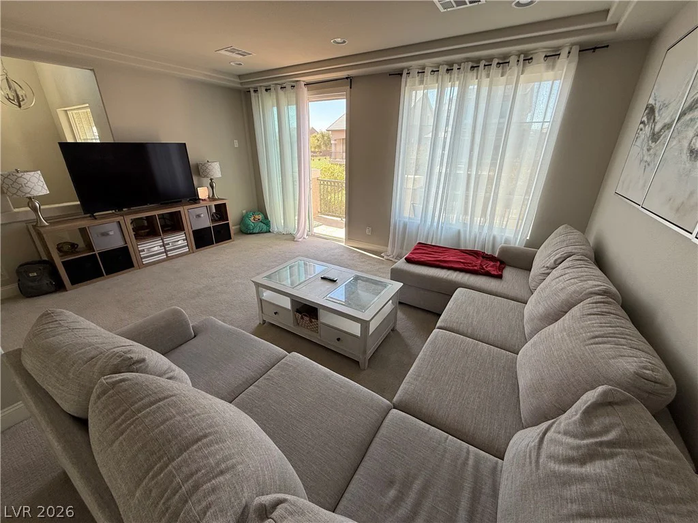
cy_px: 262
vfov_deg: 85.7
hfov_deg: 102.1
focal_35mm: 14
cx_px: 349
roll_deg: -0.3
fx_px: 282
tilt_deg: -22.7
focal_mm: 2.22
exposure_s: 1/109
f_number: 2.2
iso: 50
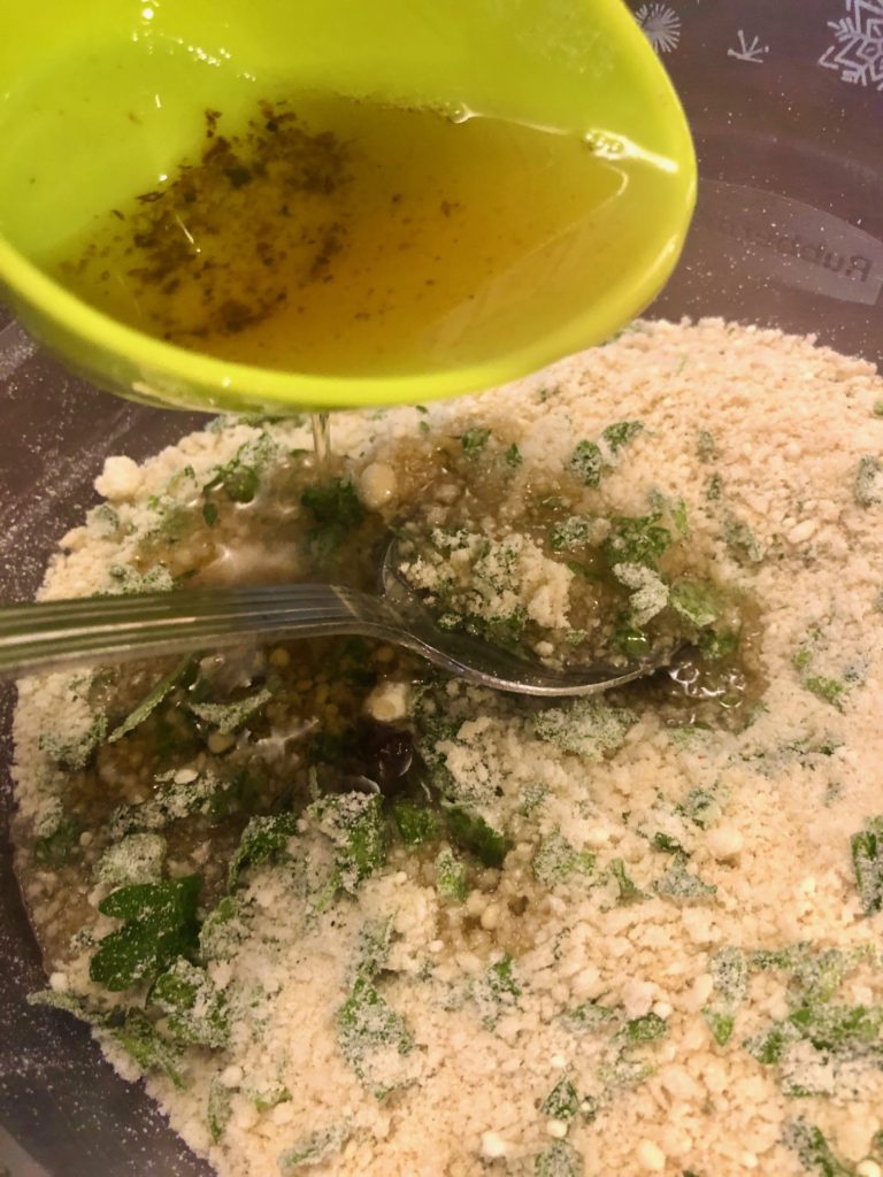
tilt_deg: -54.0
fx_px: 952
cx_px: 442
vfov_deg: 63.4
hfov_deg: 49.7
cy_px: 588
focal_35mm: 28
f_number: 1.8
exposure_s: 1/9
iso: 100
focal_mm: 3.99
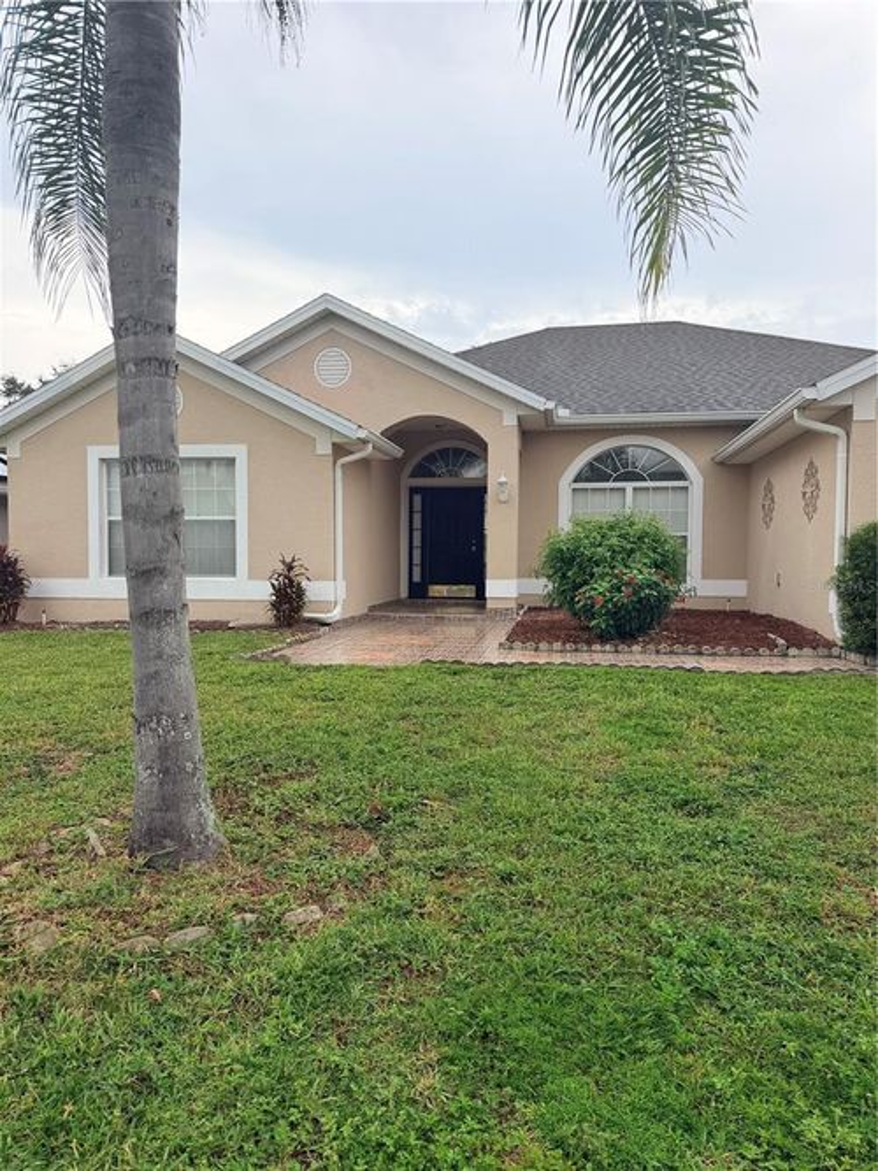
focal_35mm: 24
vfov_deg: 71.6
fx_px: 812
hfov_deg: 56.8
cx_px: 439
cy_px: 586
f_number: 1.78
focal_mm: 6.76
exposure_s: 1/1727
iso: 80
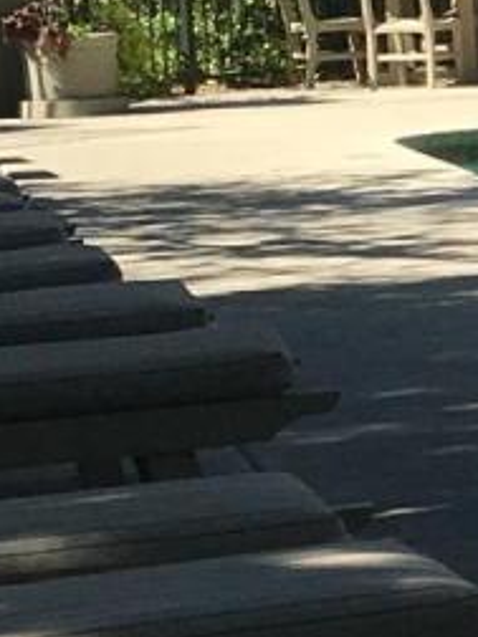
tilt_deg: -5.3
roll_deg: +1.1
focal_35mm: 230
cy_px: 270
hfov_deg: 5.7
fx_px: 4235
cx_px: 1793
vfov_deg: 8.6
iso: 25
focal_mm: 4.15
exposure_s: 1/1304
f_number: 2.2
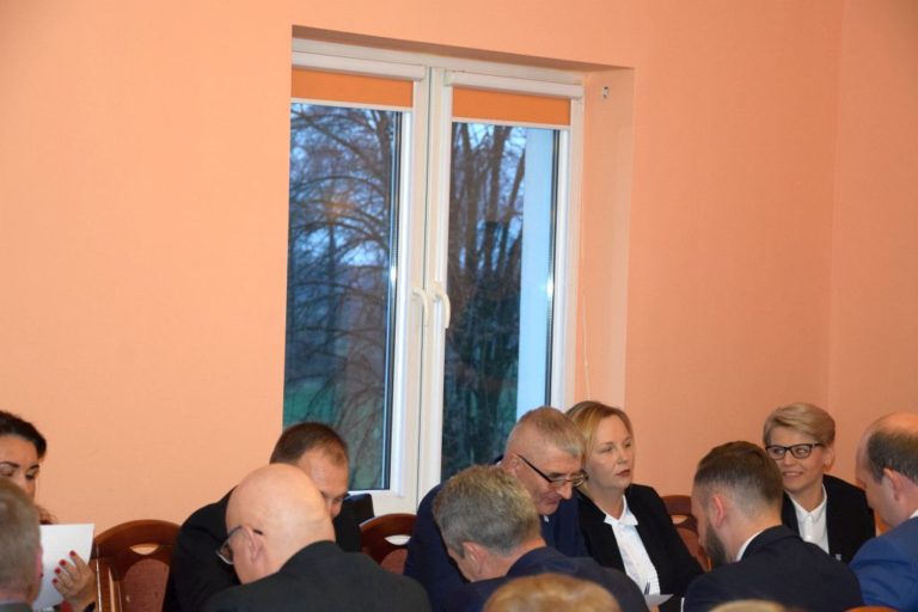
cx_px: 459
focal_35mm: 105
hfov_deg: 19.5
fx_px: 2677
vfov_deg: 13.0
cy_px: 306
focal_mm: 70
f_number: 5.3
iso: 2200
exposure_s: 1/60
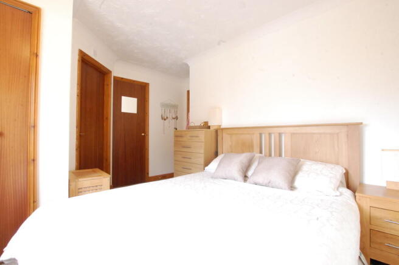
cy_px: 132
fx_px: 166
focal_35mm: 15
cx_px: 200
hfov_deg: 100.4
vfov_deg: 77.2
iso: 1600
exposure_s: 1/2
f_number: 13
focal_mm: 10
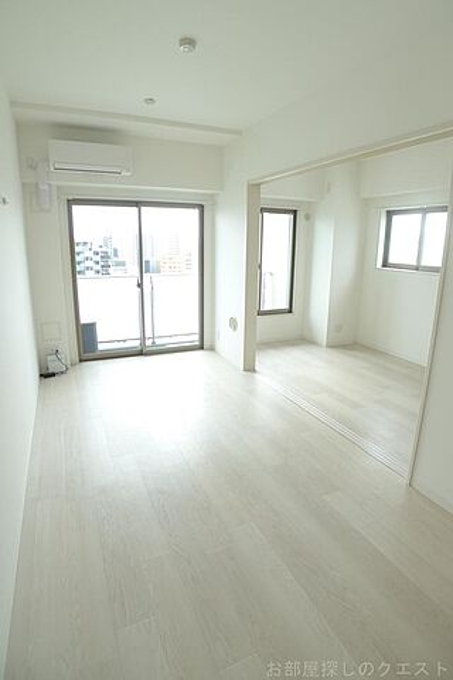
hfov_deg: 53.1
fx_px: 453
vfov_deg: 73.7
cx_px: 226
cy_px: 340
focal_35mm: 24
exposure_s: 1/60
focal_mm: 5.1
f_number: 2
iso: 80
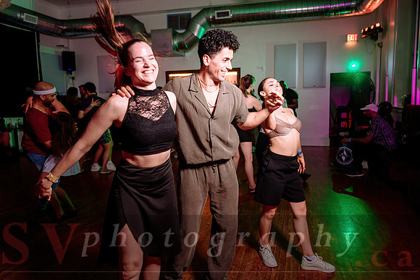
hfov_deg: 70.6
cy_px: 132
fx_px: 296
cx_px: 222
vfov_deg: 50.6
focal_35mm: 25
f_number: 2.8
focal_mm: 24
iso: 800
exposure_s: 1/30
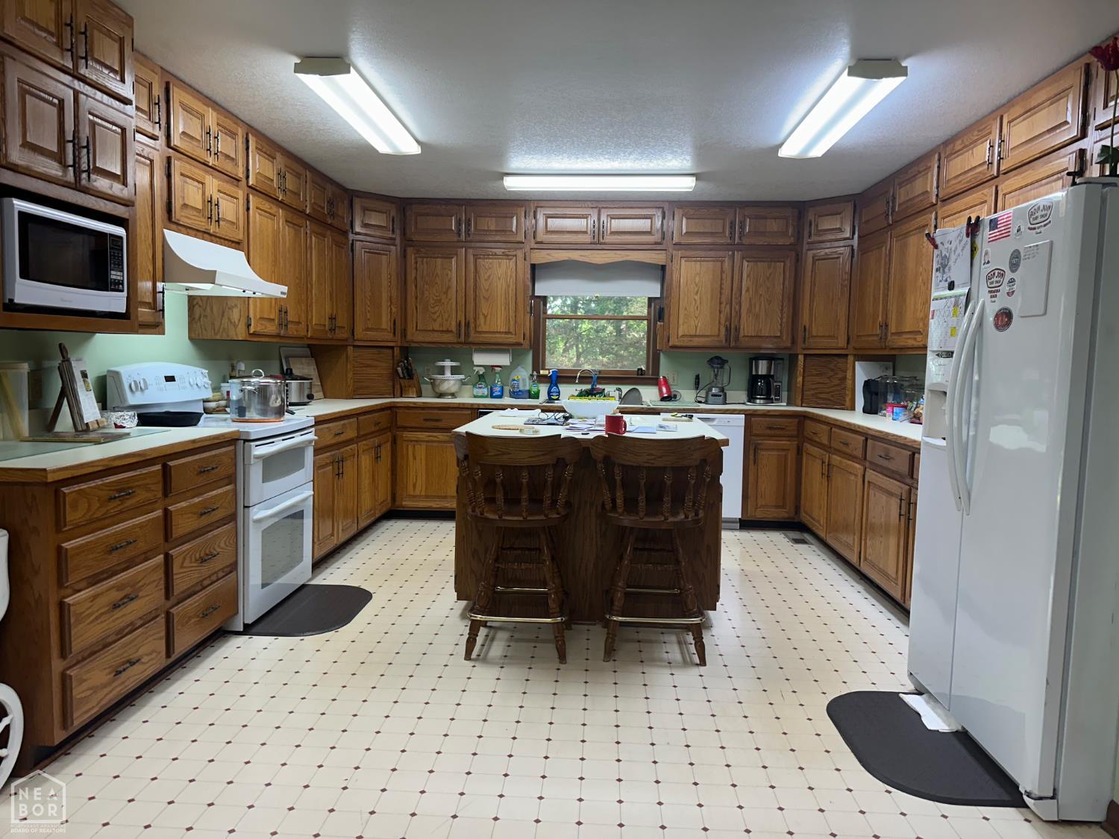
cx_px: 560
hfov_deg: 71.6
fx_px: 776
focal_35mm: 24
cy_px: 420
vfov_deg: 56.8
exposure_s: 1/120
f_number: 1.78
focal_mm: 6.86
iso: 160
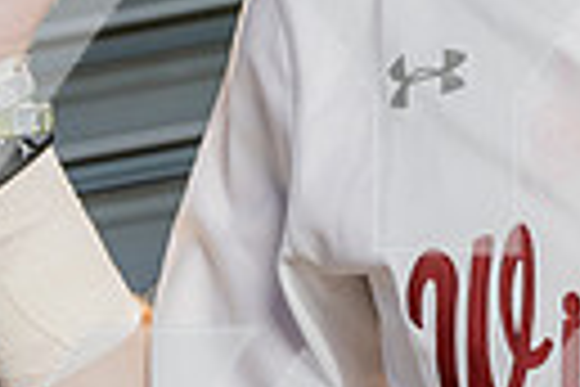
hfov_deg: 9.6
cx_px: 634
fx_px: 3415
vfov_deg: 6.5
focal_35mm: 212
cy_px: 20
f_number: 9
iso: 125
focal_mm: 47
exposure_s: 1/250
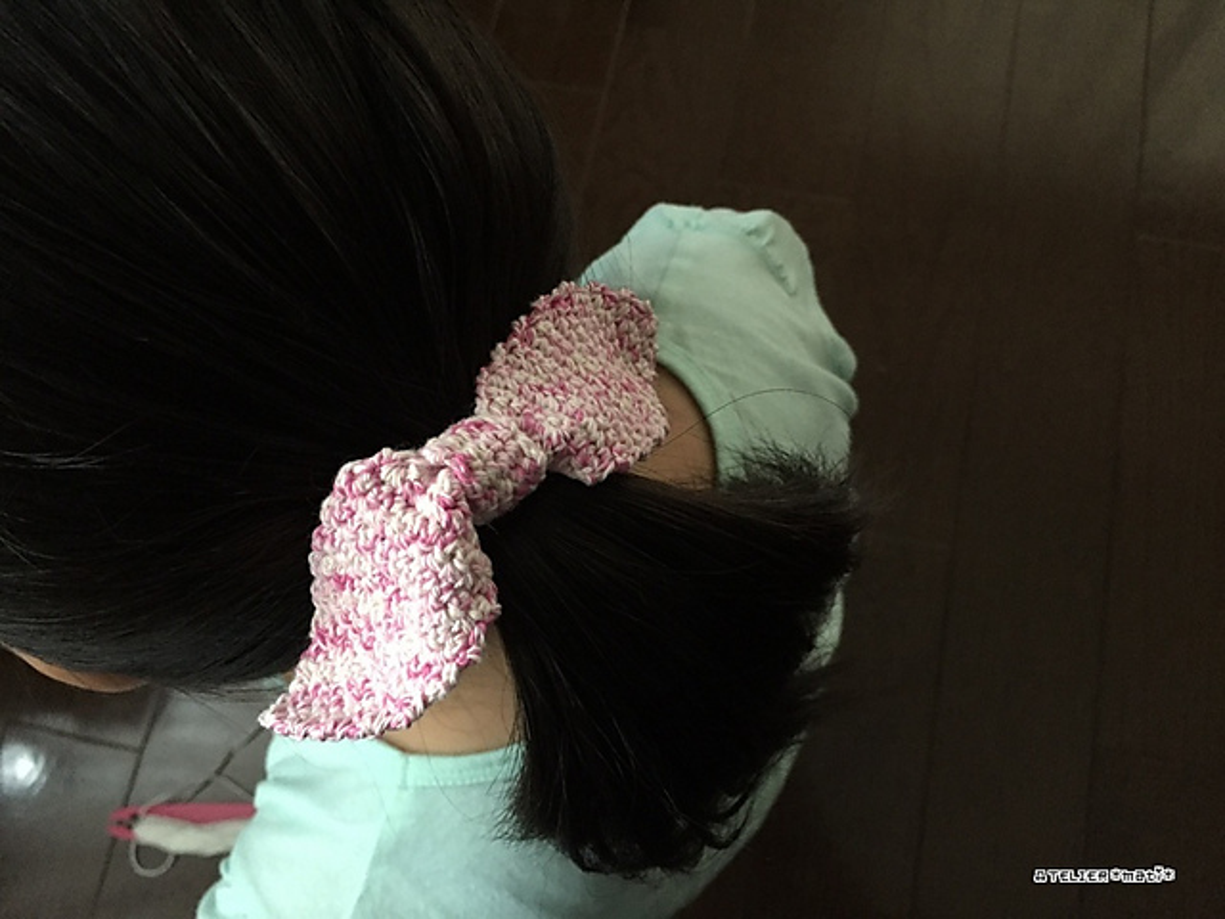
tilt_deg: -73.1
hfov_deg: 61.7
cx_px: 612
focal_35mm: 29
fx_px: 1026
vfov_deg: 48.2
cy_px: 460
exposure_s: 1/17
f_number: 2.2
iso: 250
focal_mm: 4.15
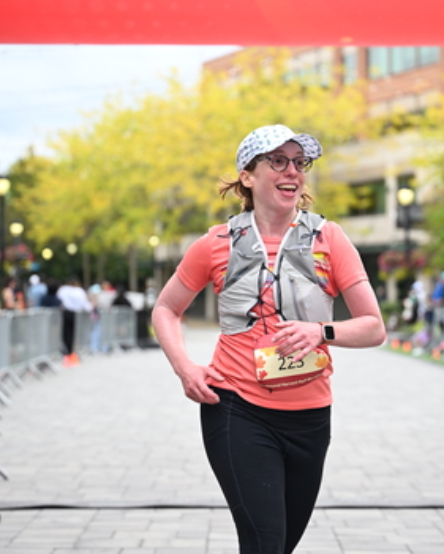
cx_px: 268
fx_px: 1691
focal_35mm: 103
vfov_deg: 18.6
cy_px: 259
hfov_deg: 14.9
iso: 640
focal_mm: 70
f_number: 2.8
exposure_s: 1/2000
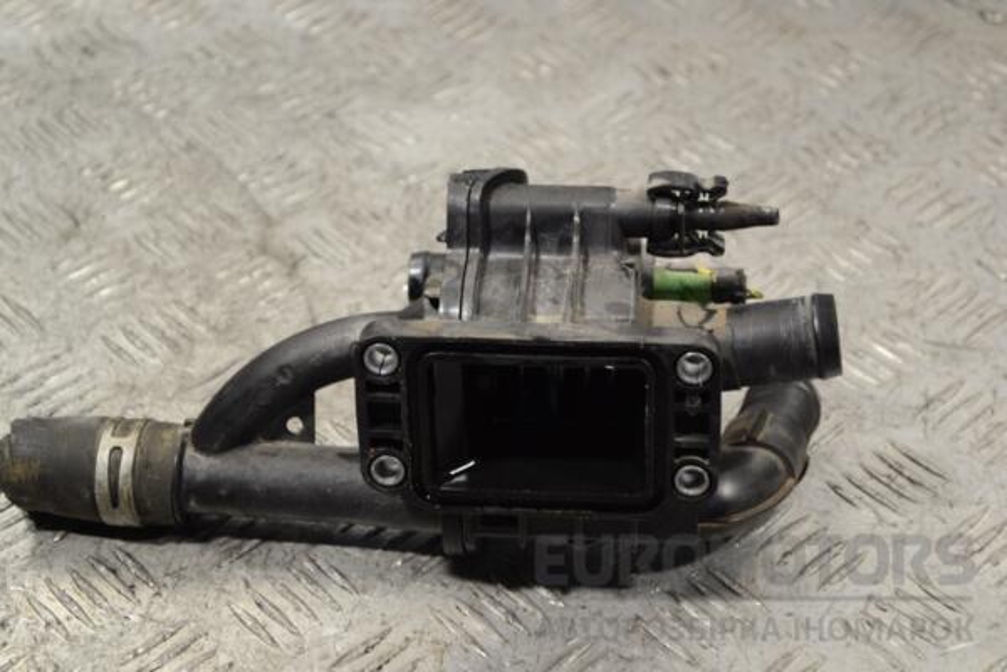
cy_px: 336
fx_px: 2014
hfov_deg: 28.1
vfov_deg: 18.9
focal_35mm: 72
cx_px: 504
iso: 280
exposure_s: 1/30
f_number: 5.6
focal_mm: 48
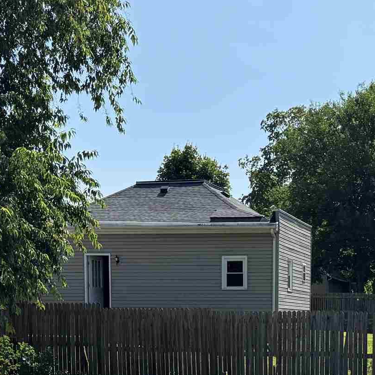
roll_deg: -0.2
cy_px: 411
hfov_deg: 21.4
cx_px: 296
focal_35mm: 80
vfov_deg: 20.6
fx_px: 981
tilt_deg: -5.7
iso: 80
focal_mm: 6.76
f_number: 1.78
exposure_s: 1/3413
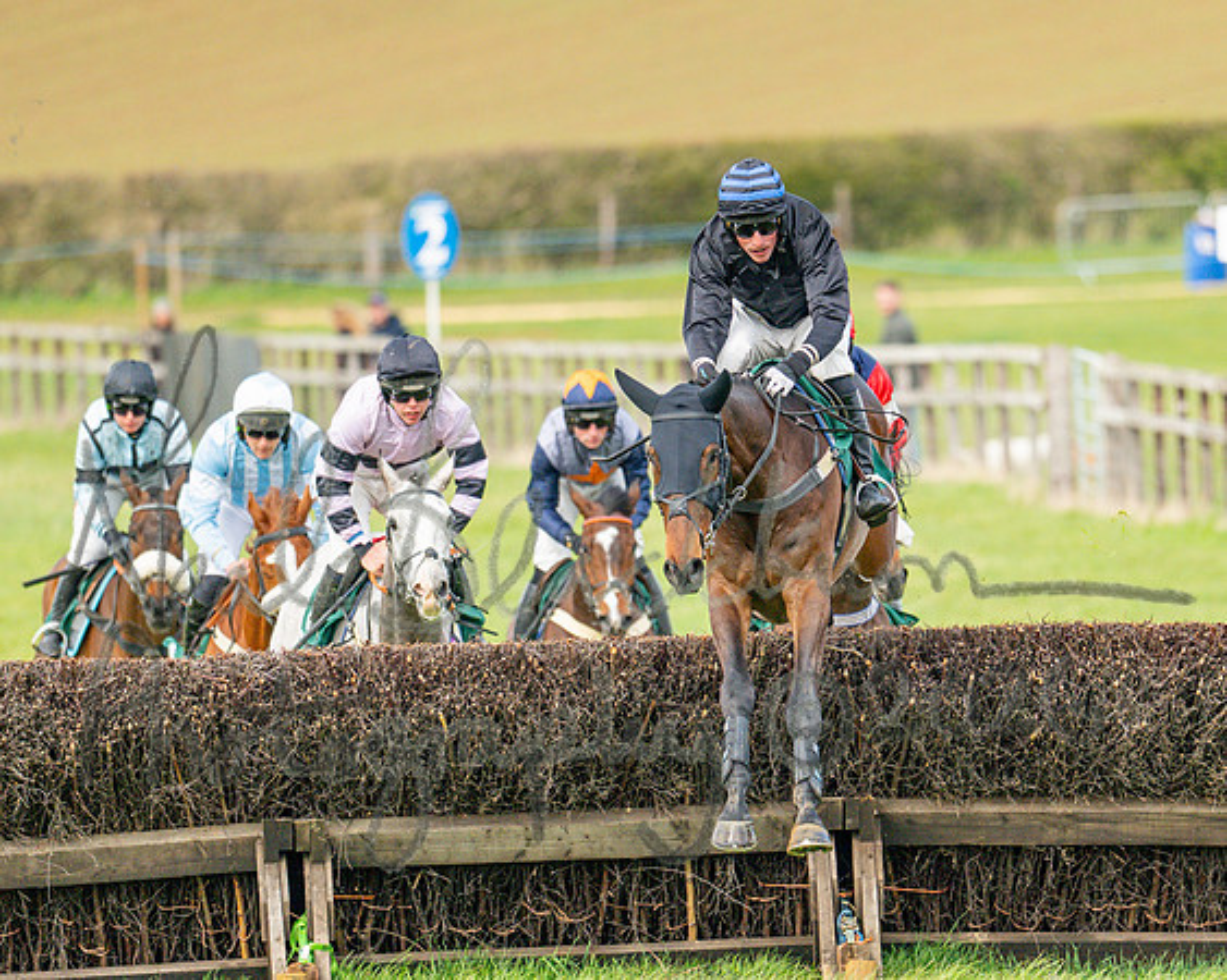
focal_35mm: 831
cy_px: 378
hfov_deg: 2.3
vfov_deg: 1.9
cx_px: 905
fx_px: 30149
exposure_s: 1/1250
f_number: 4.5
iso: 400
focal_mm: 400
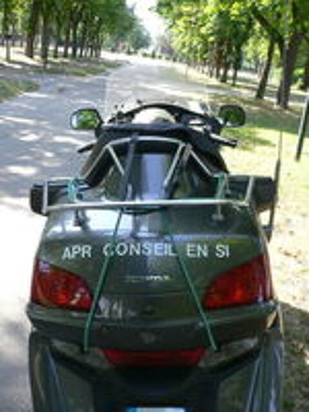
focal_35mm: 35
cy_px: 206
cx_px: 154
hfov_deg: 40.7
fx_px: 417
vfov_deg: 52.6
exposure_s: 1/125
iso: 80
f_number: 2.8
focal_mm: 5.8
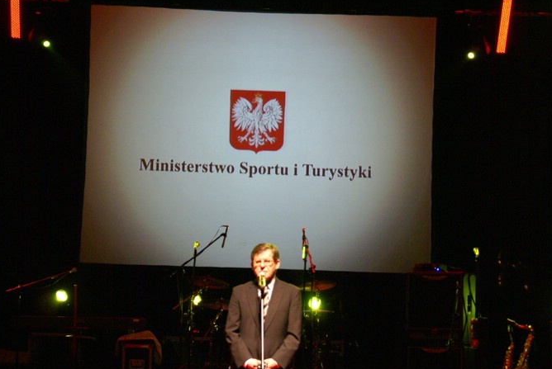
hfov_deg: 18.6
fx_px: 1688
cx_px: 281
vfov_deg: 12.5
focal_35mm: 110
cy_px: 189
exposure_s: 1/30
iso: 800
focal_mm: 70
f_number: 5.6
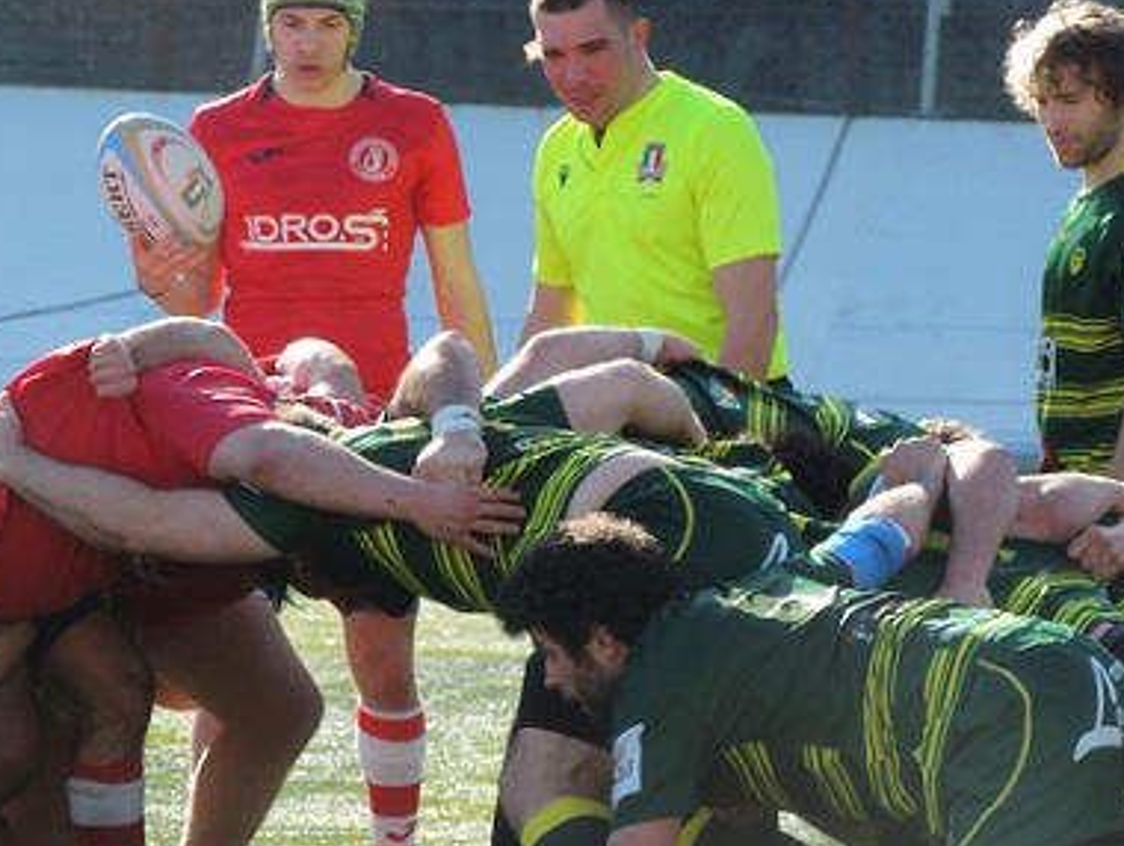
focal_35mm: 506
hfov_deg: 3.9
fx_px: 16451
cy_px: 427
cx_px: 562
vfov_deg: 2.9
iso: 200
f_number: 6.1
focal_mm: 77.5
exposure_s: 1/320
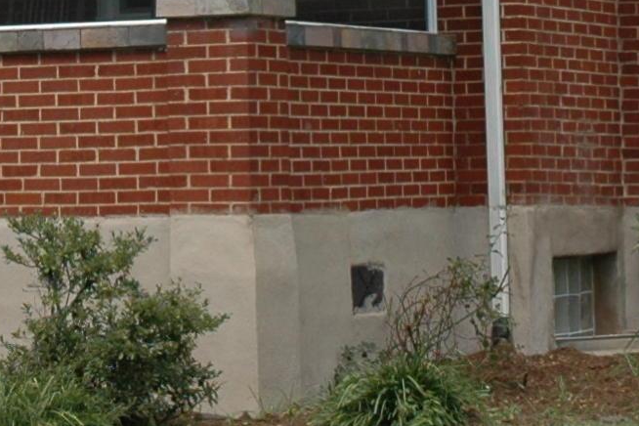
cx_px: 65
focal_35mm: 199
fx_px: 3537
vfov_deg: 6.8
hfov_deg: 10.3
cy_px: -286
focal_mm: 29
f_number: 6.3
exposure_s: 1/500
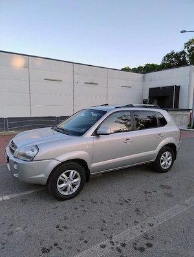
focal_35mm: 24
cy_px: 128
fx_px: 179
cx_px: 97
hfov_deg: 57.0
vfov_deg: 71.5
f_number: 1.8
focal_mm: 5.56
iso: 100
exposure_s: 1/213
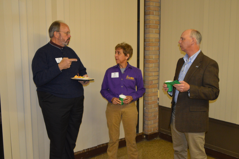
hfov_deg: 49.6
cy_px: 80
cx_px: 120
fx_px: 259
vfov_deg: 34.1
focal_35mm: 39
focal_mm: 26
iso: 1400
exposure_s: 1/60
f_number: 4.2
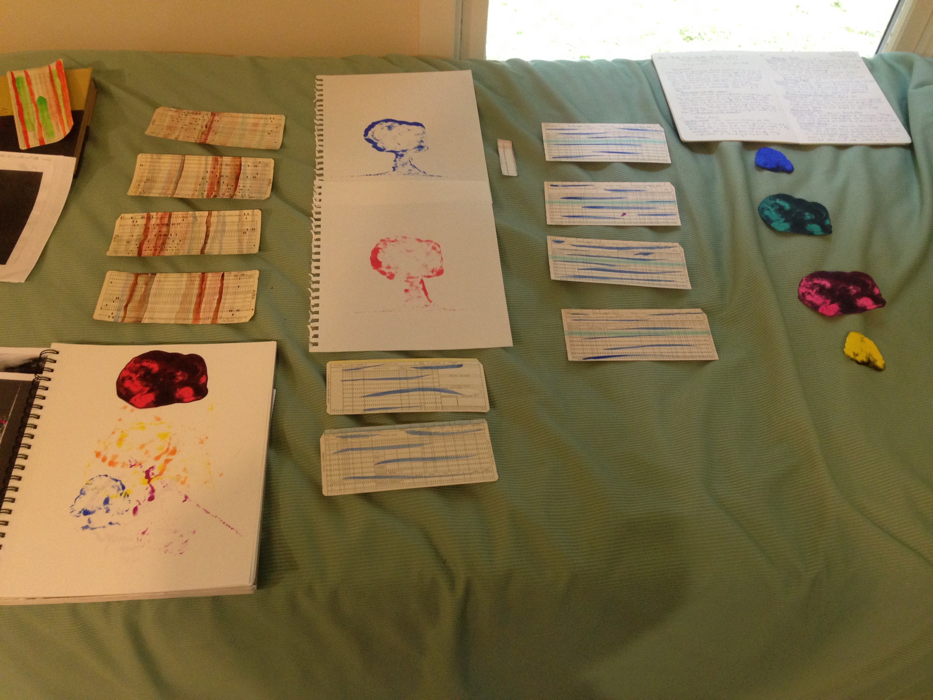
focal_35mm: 33
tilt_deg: -50.3
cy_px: 350
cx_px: 466
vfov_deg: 42.9
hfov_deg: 55.4
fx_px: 889
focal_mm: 4.12
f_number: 2.4
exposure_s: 1/20
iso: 200
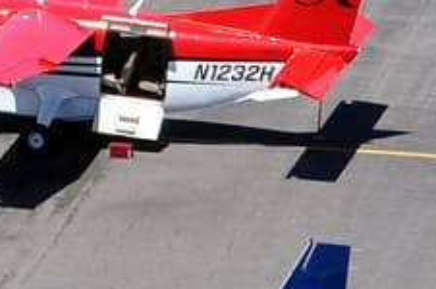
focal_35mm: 204
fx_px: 2467
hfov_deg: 10.0
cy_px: 255
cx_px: -75
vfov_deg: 6.7
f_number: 11
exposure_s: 1/400
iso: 200
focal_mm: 48
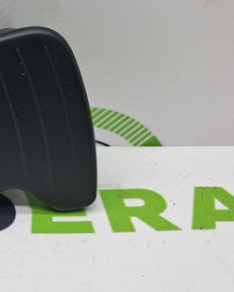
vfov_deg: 34.4
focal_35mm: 54
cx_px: -29
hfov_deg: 25.8
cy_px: 101
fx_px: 467
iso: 50
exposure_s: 1/60
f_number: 1.8
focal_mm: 4
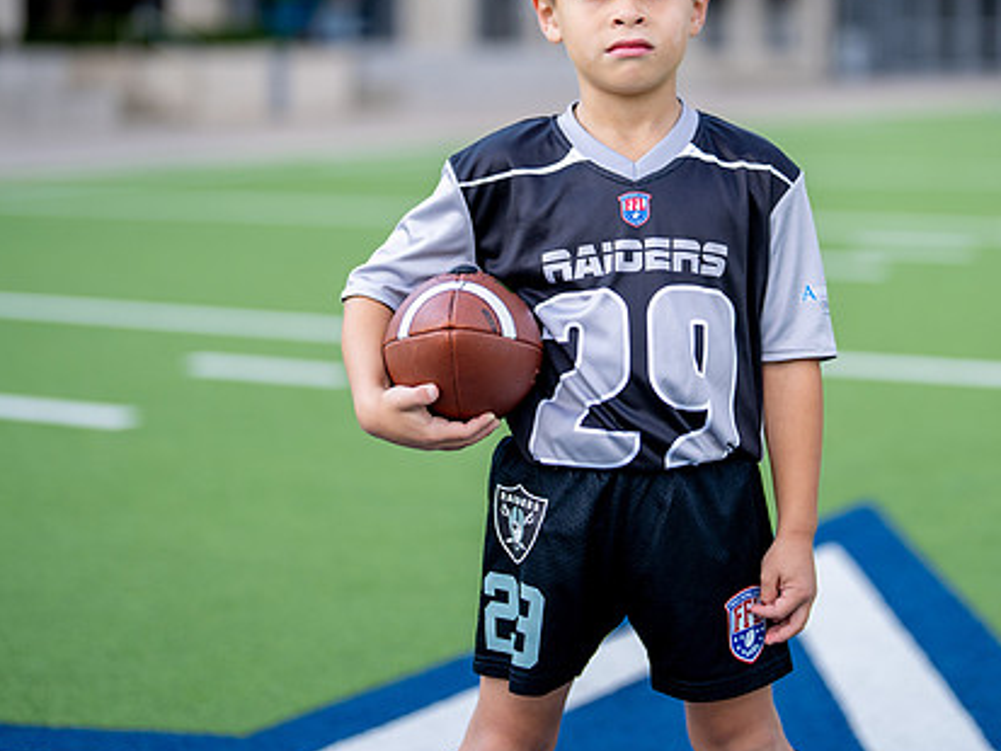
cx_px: 655
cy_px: 211
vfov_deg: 17.5
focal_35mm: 84
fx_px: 2430
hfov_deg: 23.2
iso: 100
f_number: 1.2
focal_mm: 50
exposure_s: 1/1600
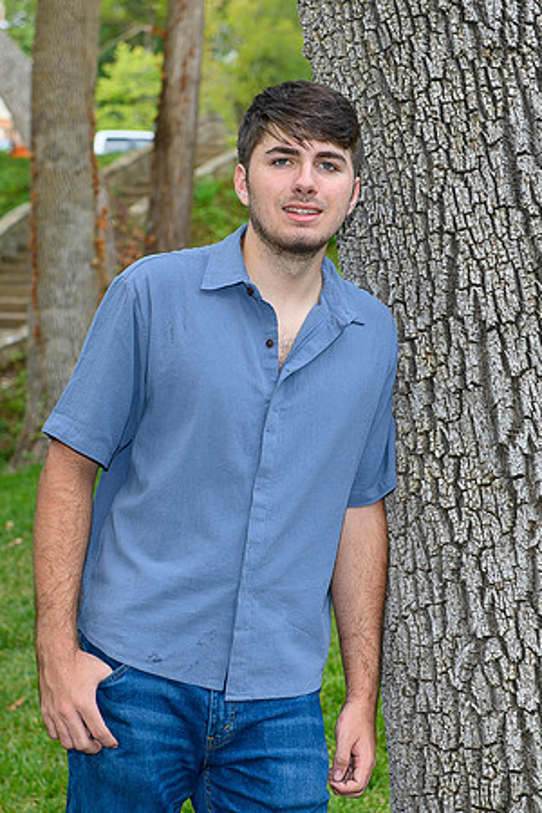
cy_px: 412
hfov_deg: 14.2
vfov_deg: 21.2
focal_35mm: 96
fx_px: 2173
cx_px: 298
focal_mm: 62
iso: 200
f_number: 5
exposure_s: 1/60
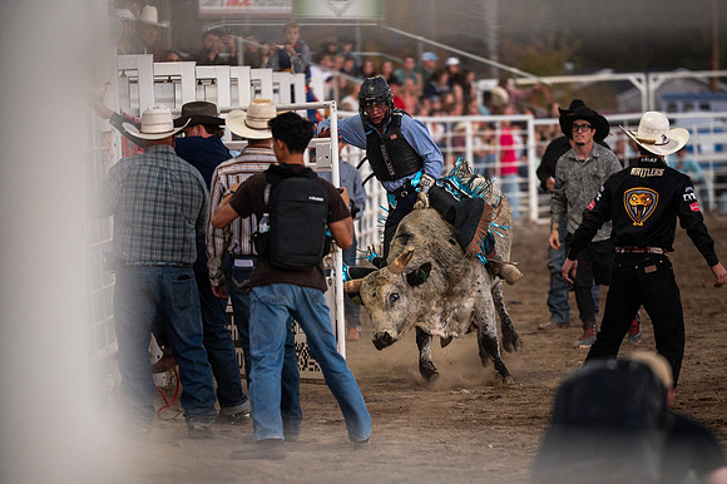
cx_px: 425
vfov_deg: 5.5
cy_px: 292
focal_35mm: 249
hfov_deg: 8.3
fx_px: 5033
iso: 800
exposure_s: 1/640
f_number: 2.8
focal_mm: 200
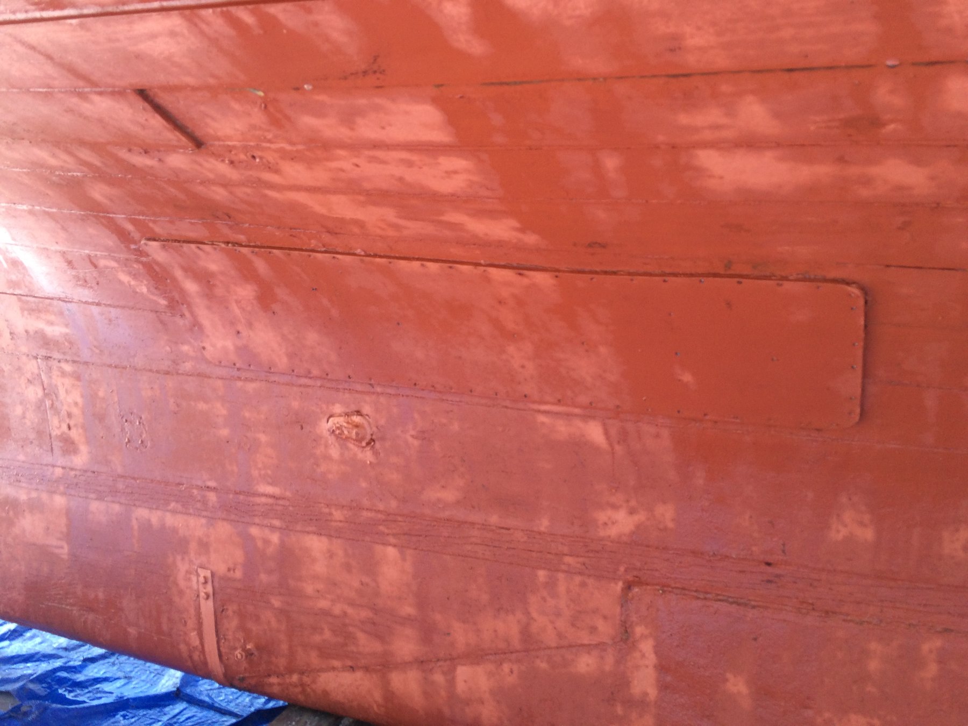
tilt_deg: -9.8
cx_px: 484
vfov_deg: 48.2
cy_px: 363
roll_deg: -0.7
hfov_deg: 61.7
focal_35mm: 29
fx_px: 811
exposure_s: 1/120
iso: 64
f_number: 2.2
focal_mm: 4.15
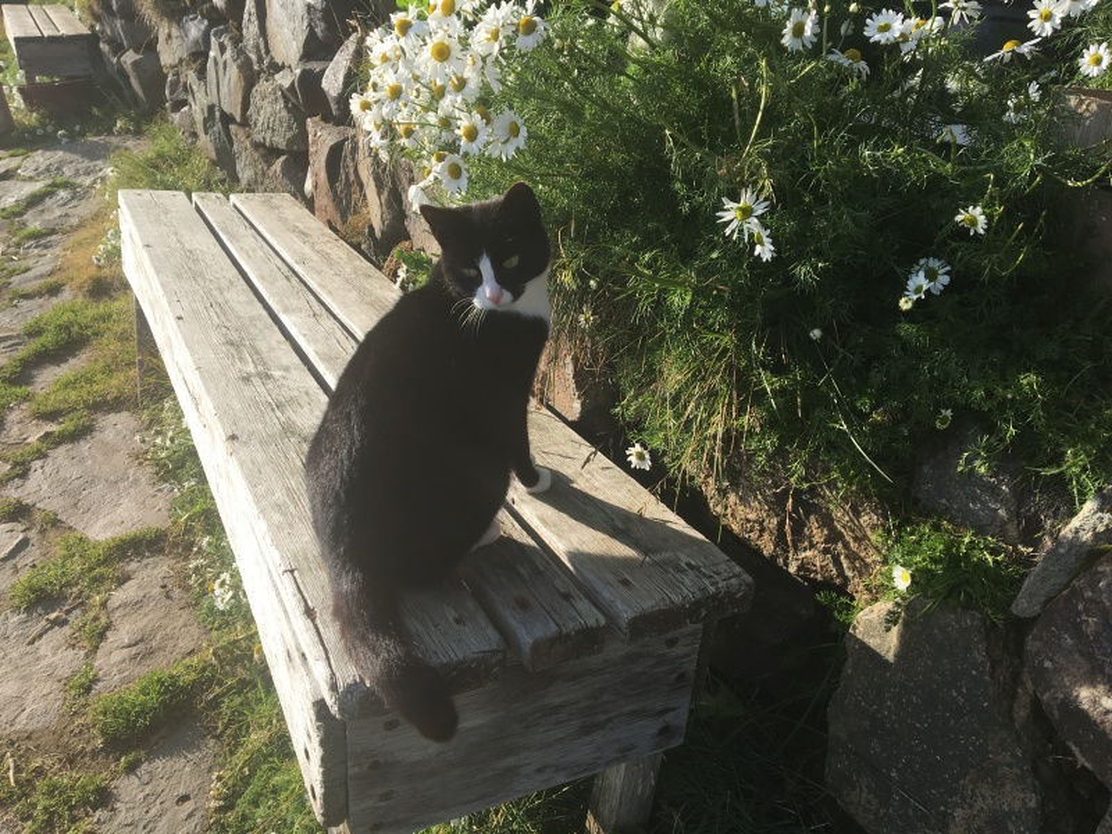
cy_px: 417
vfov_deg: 48.2
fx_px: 932
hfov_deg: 61.7
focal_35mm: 29
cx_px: 556
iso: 25
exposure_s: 1/836
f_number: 2.2
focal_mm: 4.15
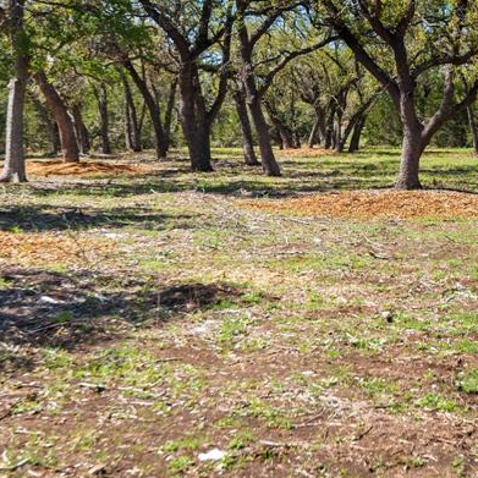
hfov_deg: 21.9
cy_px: 150
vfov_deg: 22.1
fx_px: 1219
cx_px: 389
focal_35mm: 78
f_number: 9
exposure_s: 1/160
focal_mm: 35
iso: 200
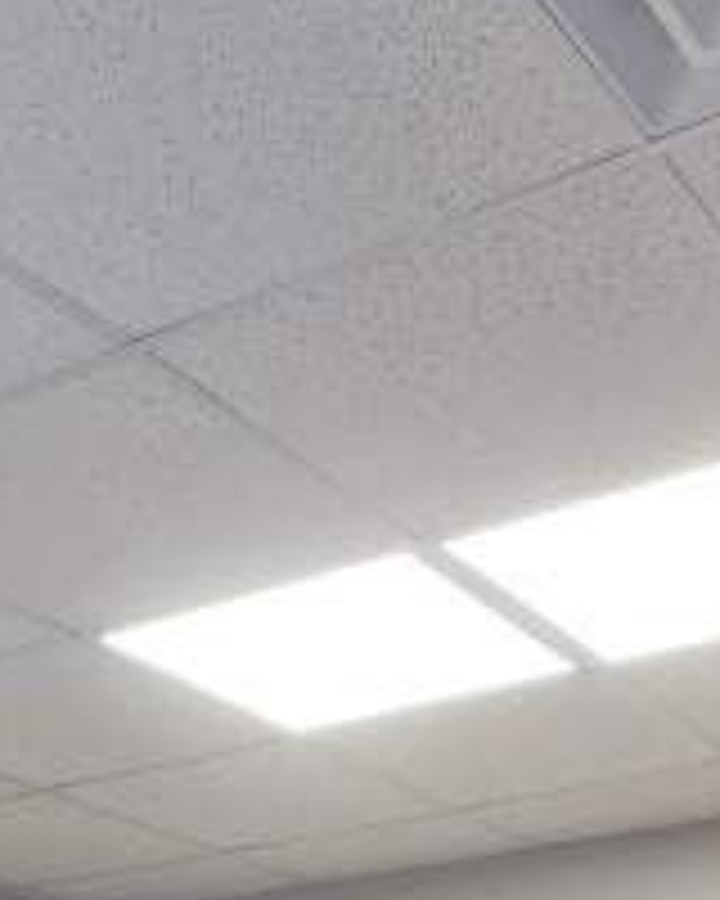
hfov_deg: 23.4
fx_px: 1731
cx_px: 270
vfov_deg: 22.9
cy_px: 1400
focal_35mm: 65
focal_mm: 2.2
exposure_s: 1/40
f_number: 2.2
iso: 320
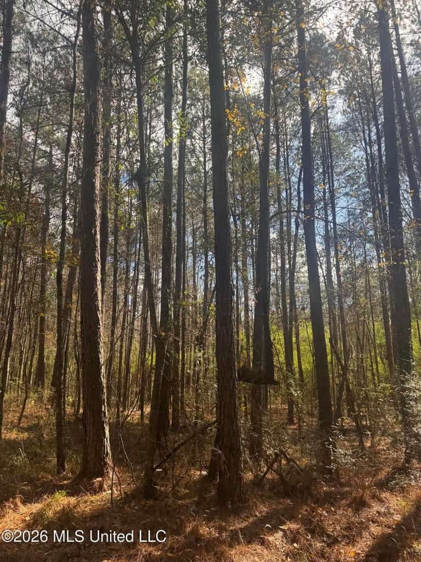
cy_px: 281
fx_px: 389
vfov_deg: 71.6
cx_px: 210
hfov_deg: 56.8
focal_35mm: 24
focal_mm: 6.8
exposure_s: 1/685
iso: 80
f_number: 1.8
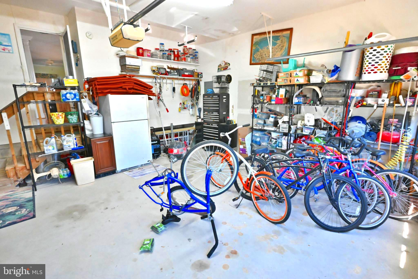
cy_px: 140
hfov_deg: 93.3
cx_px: 209
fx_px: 197
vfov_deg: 70.4
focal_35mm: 17
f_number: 9
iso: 16000
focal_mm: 17
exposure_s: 1/80
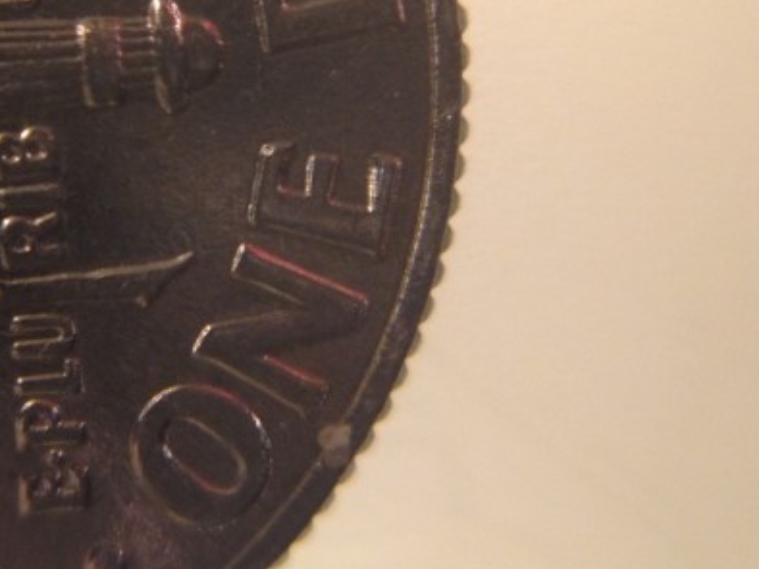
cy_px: 148
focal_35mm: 80
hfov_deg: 23.8
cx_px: 92
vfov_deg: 18.3
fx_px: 1753
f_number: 2.4
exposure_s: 1/20
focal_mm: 4.28
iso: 125
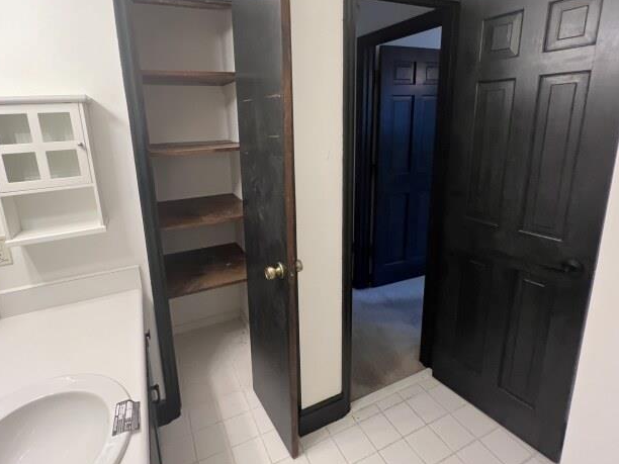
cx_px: 280
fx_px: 304
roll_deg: +2.6
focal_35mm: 17
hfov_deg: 90.8
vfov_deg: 74.2
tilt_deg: -13.6
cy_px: 195
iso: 500
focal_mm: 1.57
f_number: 1.8
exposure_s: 1/60
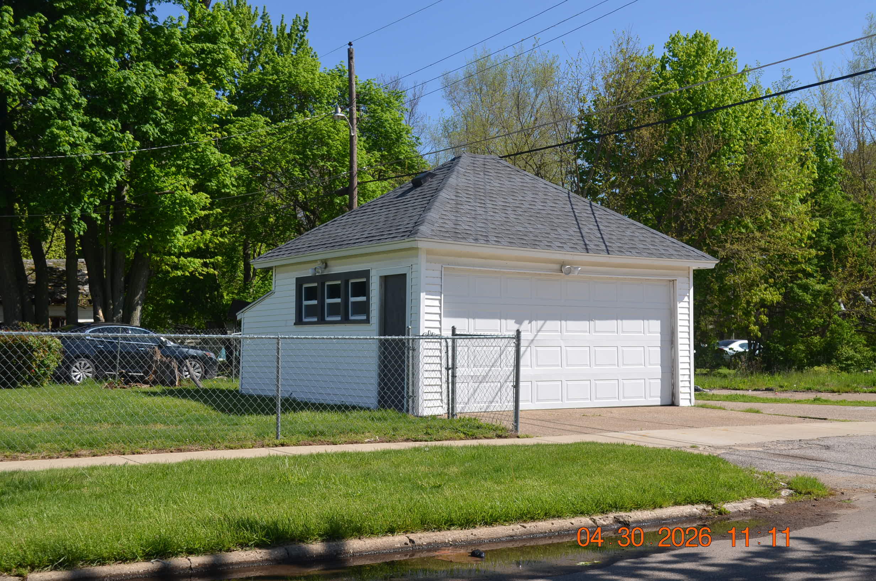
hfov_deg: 41.2
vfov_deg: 28.0
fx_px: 1166
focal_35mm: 48
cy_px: 290
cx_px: 438
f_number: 8
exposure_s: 1/250
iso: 200
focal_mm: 32
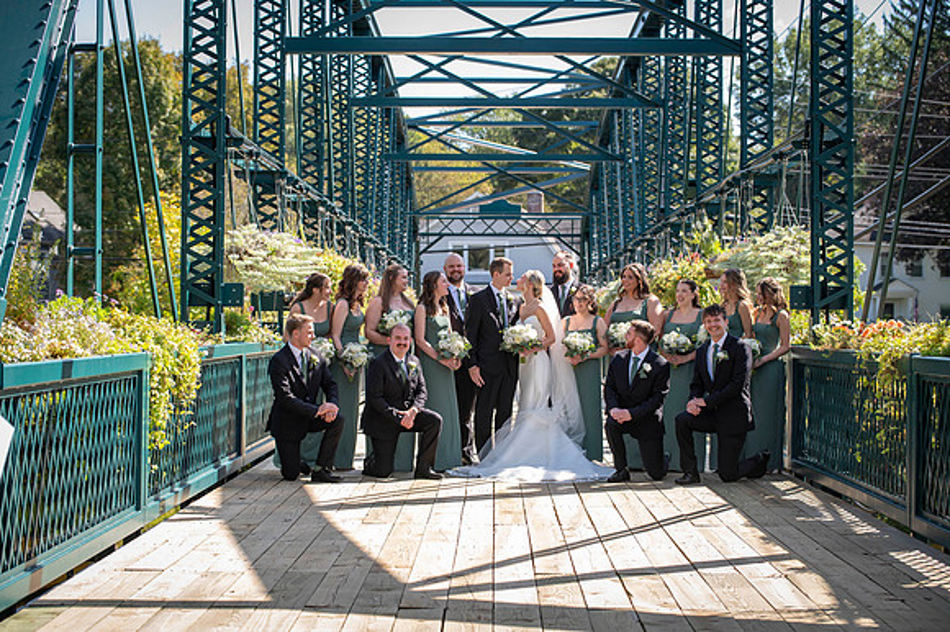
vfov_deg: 19.3
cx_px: 475
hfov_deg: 28.6
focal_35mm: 71
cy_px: 316
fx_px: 1863
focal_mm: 70
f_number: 4
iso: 50
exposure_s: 1/200
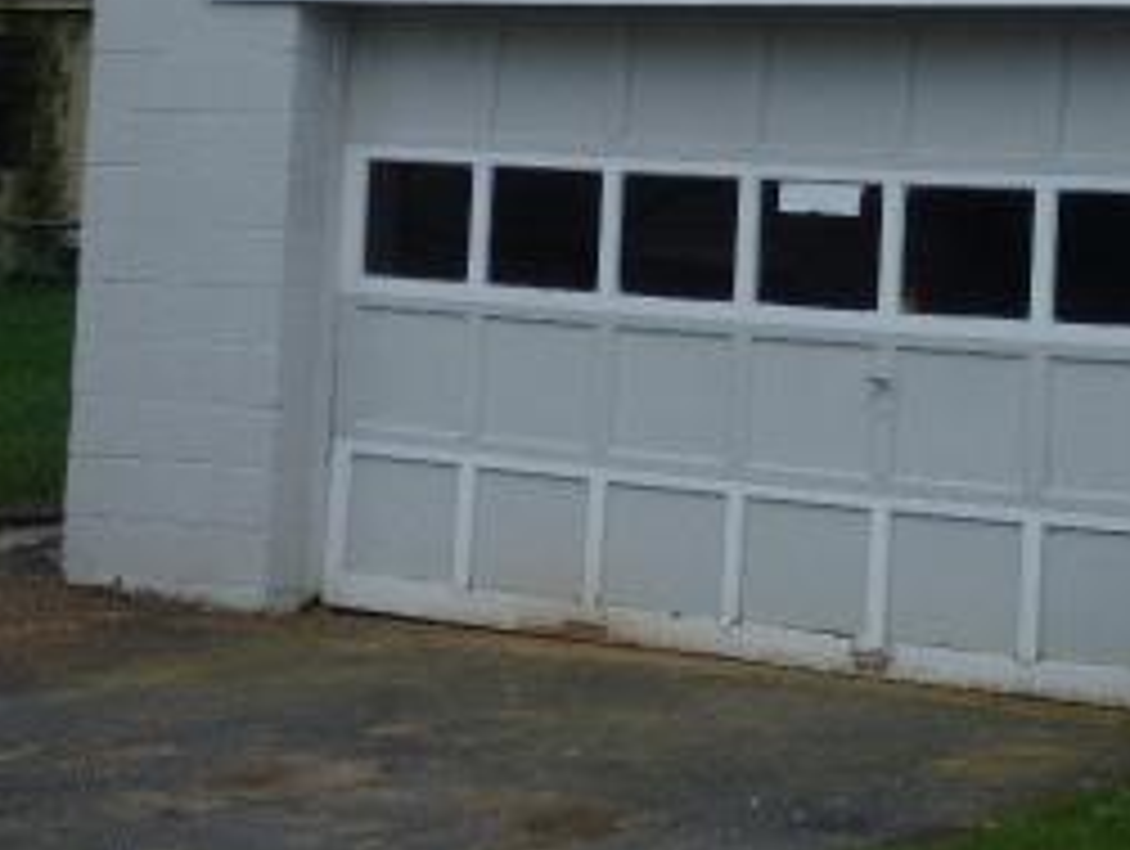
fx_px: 3661
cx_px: 1292
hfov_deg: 16.9
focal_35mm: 112
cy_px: -72
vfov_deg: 13.0
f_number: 3.7
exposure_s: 1/640
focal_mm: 7.79
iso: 100
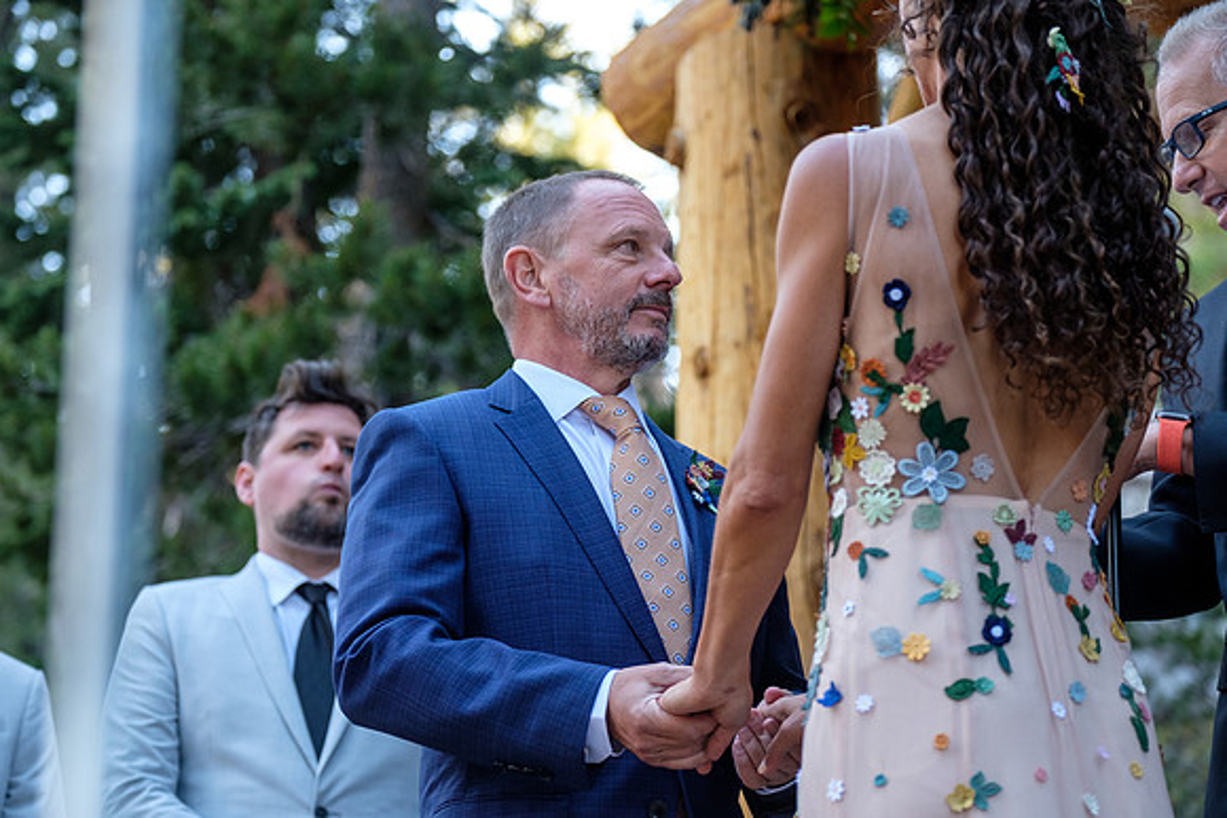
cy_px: 409
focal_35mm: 107
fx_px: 3648
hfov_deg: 19.1
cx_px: 614
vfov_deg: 12.8
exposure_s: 1/250
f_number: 2.8
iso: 1000
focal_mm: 71.5
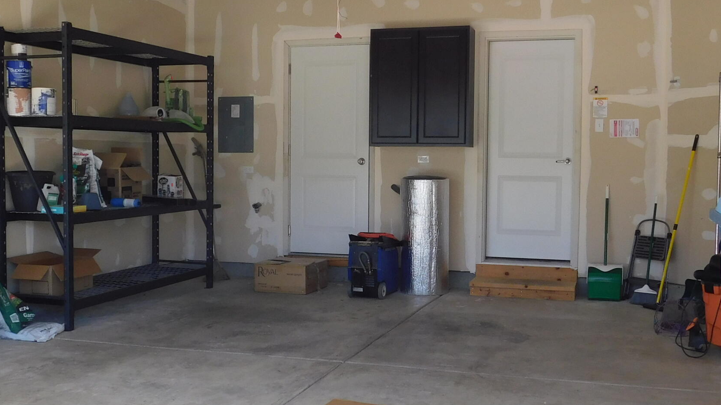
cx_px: 376
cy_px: 209
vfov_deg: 26.5
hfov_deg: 45.5
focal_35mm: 45
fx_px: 860
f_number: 3
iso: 125
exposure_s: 1/320
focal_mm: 4
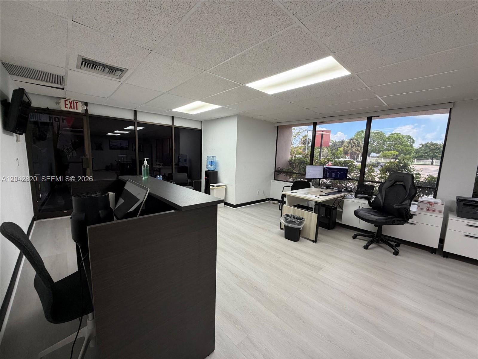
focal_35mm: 14
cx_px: 239
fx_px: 193
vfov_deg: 85.7
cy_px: 180
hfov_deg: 102.1
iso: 200
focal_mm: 2.22
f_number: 2.2
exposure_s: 1/121
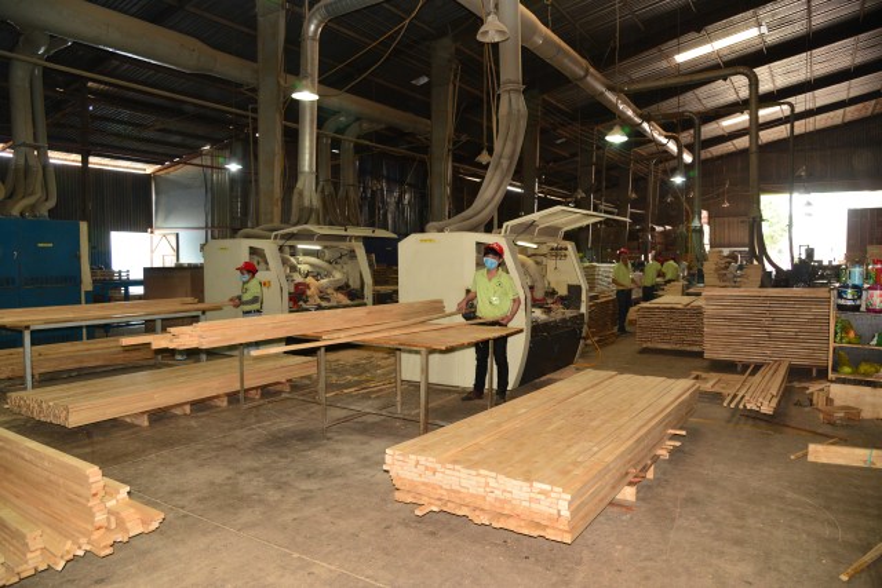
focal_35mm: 24
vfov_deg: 53.2
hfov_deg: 73.7
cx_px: 441
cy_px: 294
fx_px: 588
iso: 1000
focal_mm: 24
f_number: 5
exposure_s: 1/60
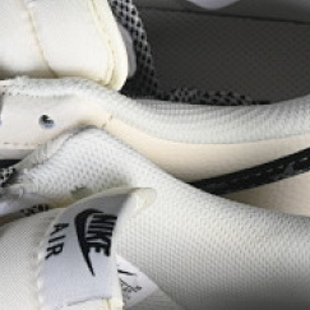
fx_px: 2867
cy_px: 274
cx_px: -31
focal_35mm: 283
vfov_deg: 6.2
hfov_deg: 6.2
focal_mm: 50
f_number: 7.1
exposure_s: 1/80
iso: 160
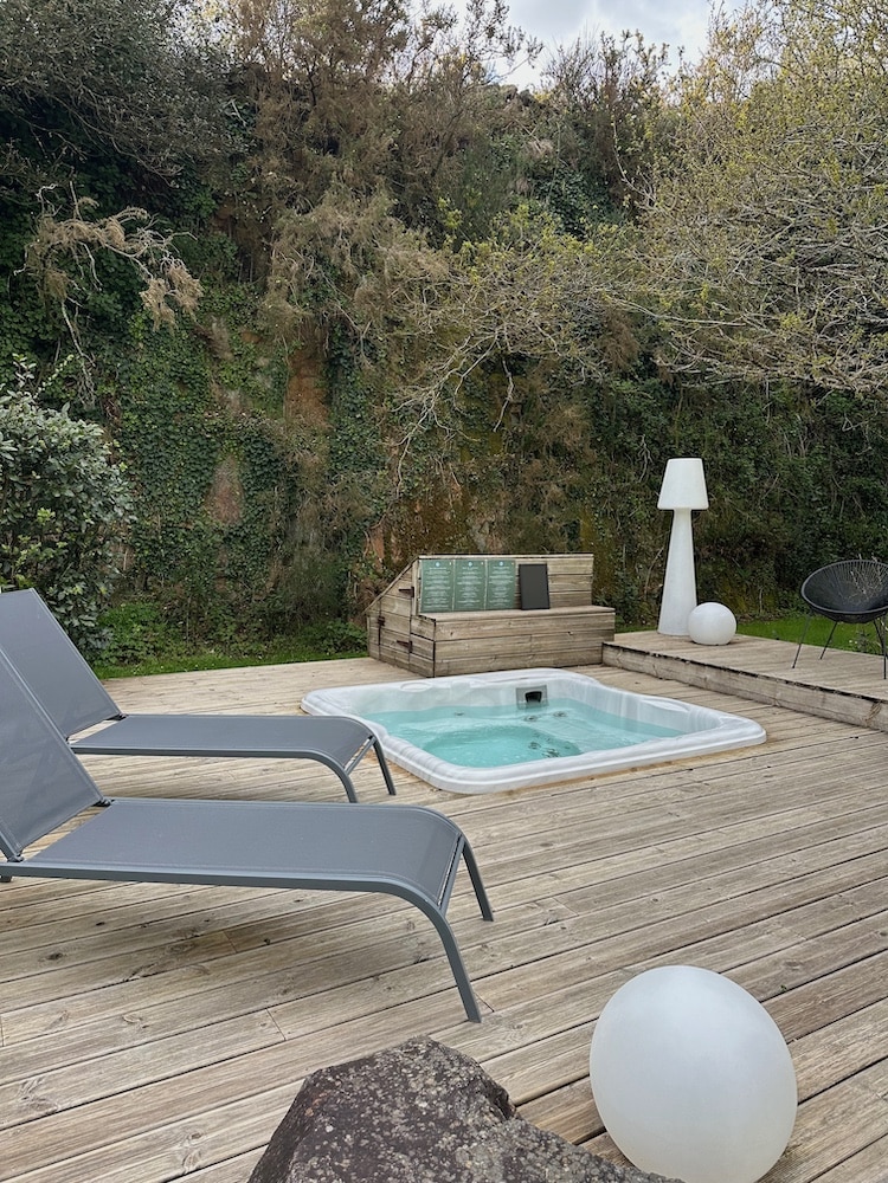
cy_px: 592
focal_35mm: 24
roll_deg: -1.3
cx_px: 444
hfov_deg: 56.8
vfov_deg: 71.6
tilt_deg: -5.3
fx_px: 821
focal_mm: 6.86
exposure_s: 1/690
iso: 80
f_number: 1.78
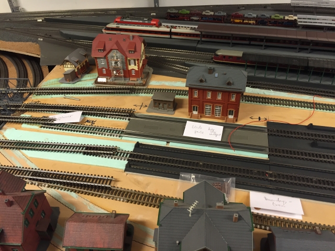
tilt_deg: -38.3
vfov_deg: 48.2
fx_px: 281
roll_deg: +3.8
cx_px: 168
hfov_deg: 61.7
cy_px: 126
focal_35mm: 29
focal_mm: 4.15
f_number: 2.2
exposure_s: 1/33
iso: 125
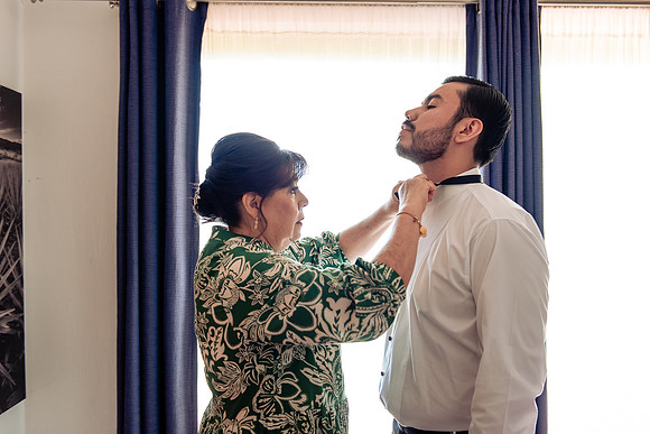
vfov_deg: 39.1
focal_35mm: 34
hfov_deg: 56.1
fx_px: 610
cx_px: 325
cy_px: 208
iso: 800
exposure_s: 1/160
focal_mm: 32
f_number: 3.5
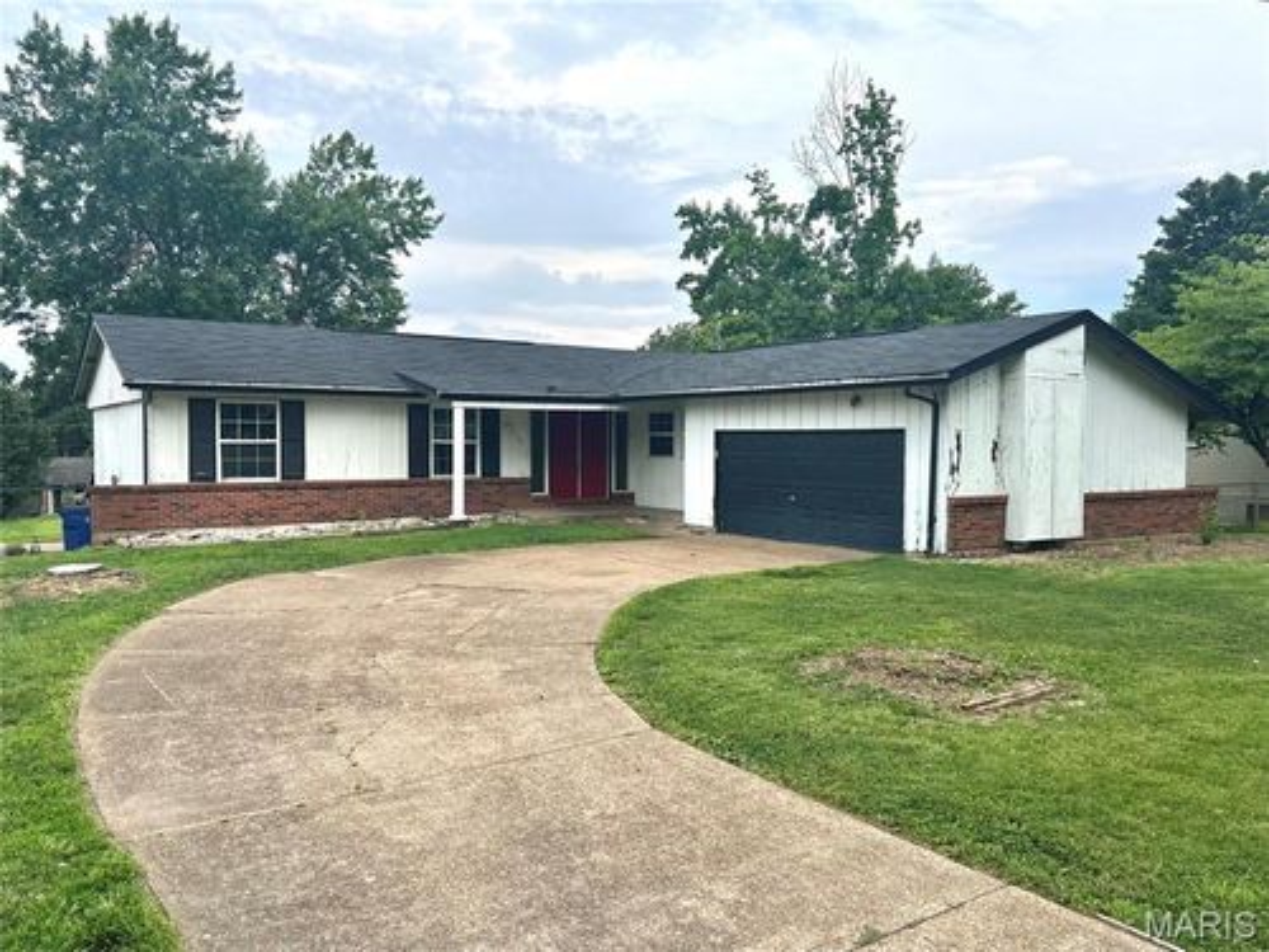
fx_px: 953
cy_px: 476
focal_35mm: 26
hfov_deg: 67.3
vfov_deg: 53.1
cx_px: 634
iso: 50
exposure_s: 1/853
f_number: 1.5
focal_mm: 5.7
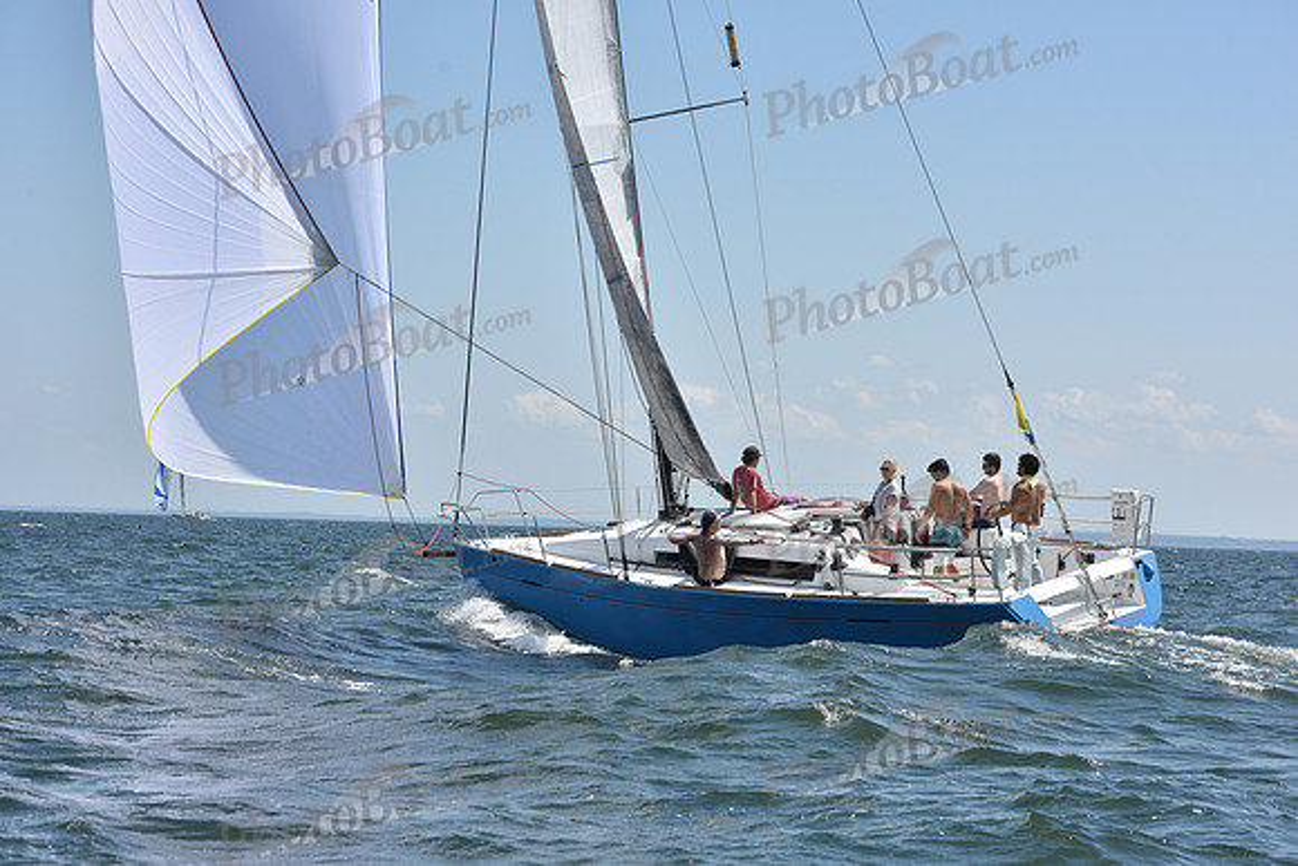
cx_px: 649
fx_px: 3534
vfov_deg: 14.0
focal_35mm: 98
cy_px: 433
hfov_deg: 20.8
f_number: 9
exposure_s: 1/1250
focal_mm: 98
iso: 320
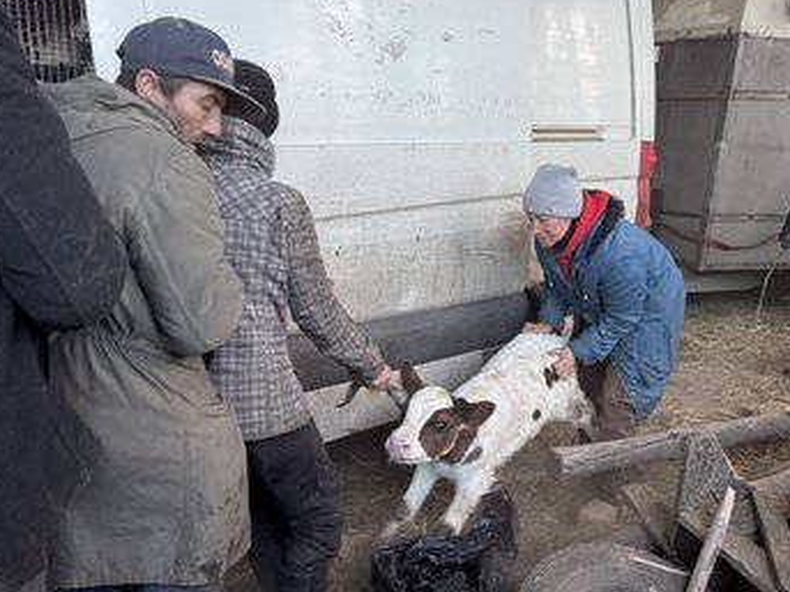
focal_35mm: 28
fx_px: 639
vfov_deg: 49.7
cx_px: 408
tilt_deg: -21.7
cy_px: 316
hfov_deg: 63.4
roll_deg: -2.5
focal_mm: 6.76
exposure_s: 1/78
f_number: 1.78
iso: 200
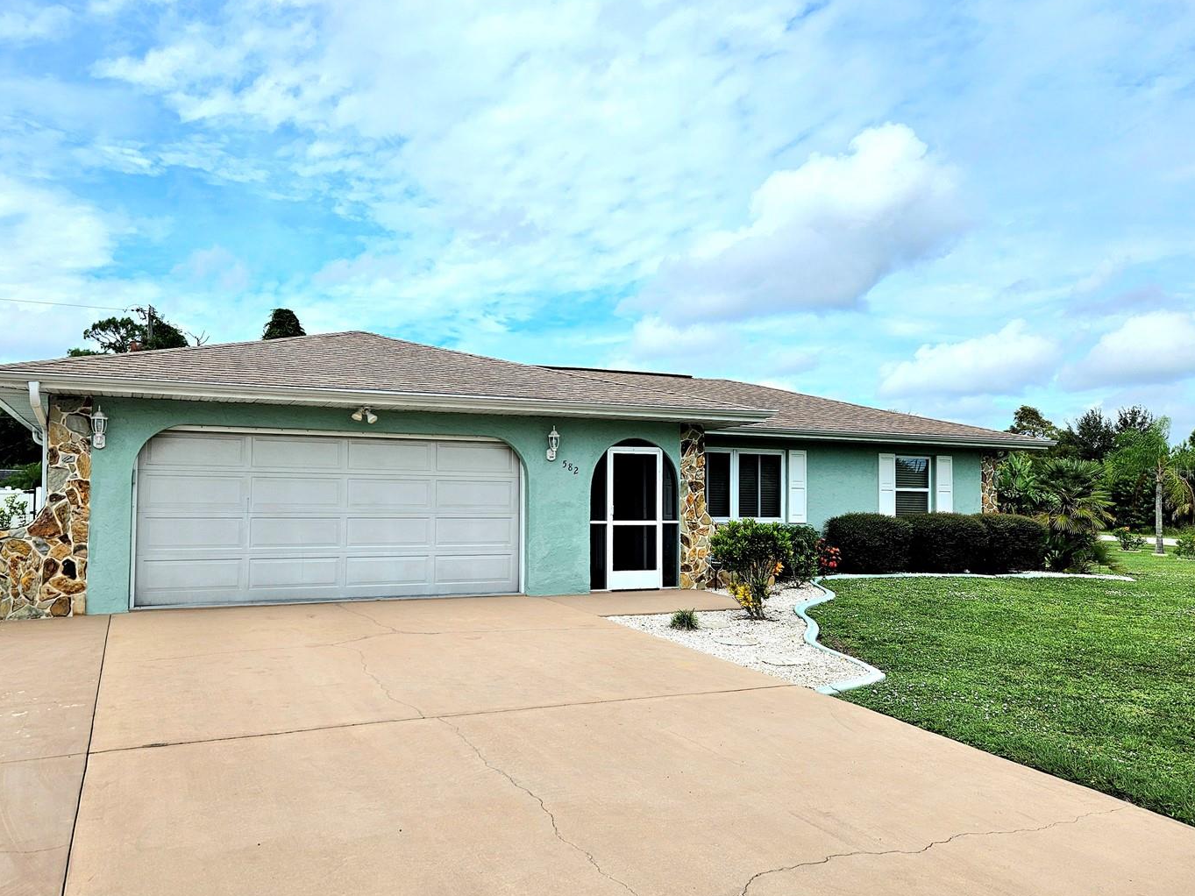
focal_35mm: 27
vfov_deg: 51.3
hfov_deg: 65.1
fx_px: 932
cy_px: 473
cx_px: 530
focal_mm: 5.4
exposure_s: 1/5000
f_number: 1.8
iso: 25
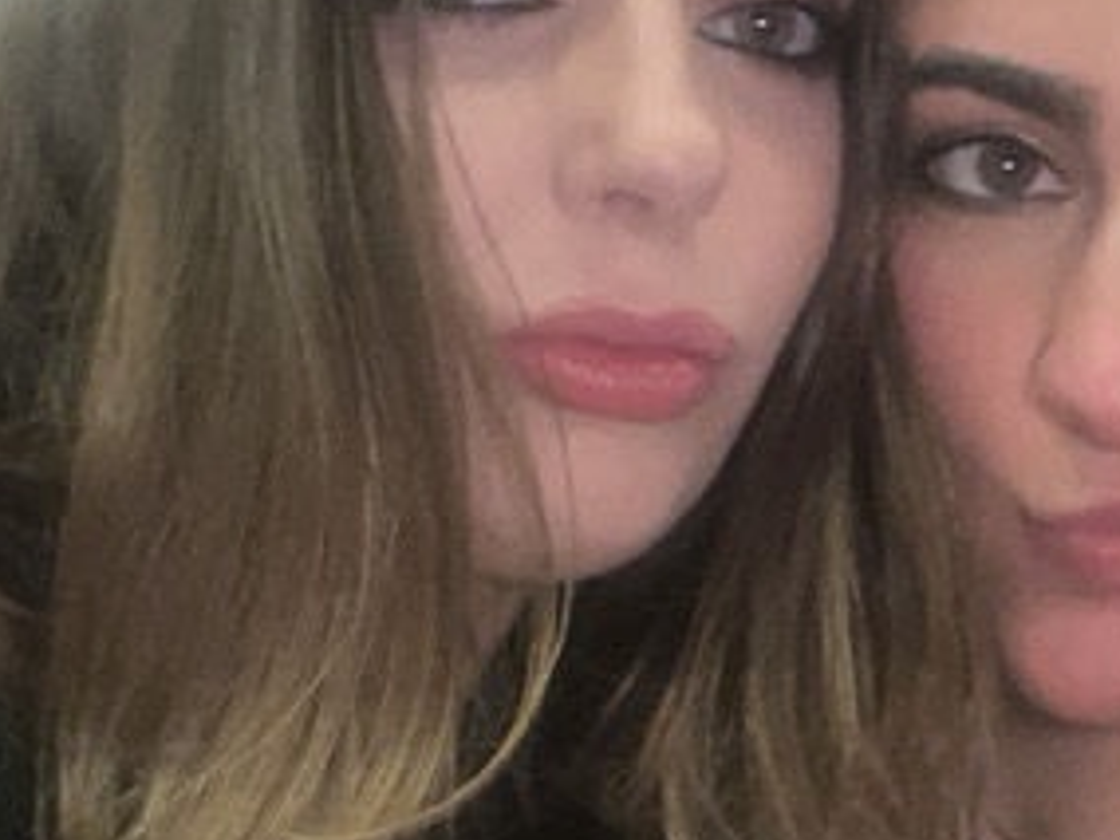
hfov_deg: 26.3
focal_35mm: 74
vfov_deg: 19.7
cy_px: 637
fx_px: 2394
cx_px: 663
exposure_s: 1/16
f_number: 2.2
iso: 500
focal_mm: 2.71
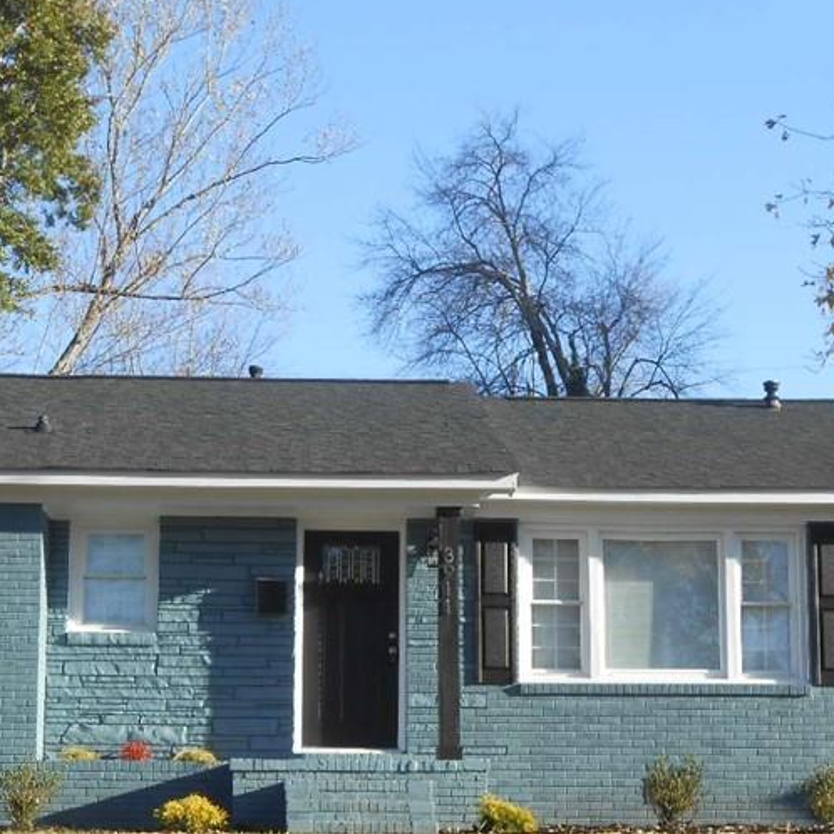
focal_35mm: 80
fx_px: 2181
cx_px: 291
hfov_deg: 21.6
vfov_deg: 21.6
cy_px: 512
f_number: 4.5
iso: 80
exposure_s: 1/250
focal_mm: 7.8
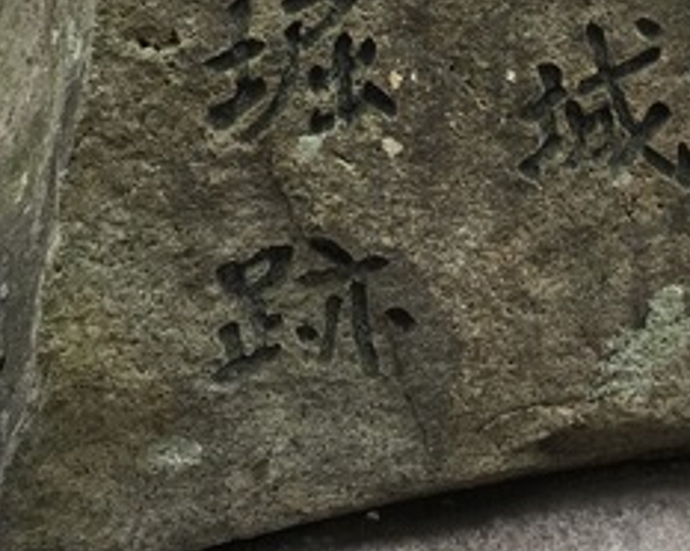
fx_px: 1490
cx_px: 480
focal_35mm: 73
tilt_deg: -35.6
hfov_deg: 25.9
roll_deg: +1.5
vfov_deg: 20.1
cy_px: -33
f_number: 2.2
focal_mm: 4.15
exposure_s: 1/120
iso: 40
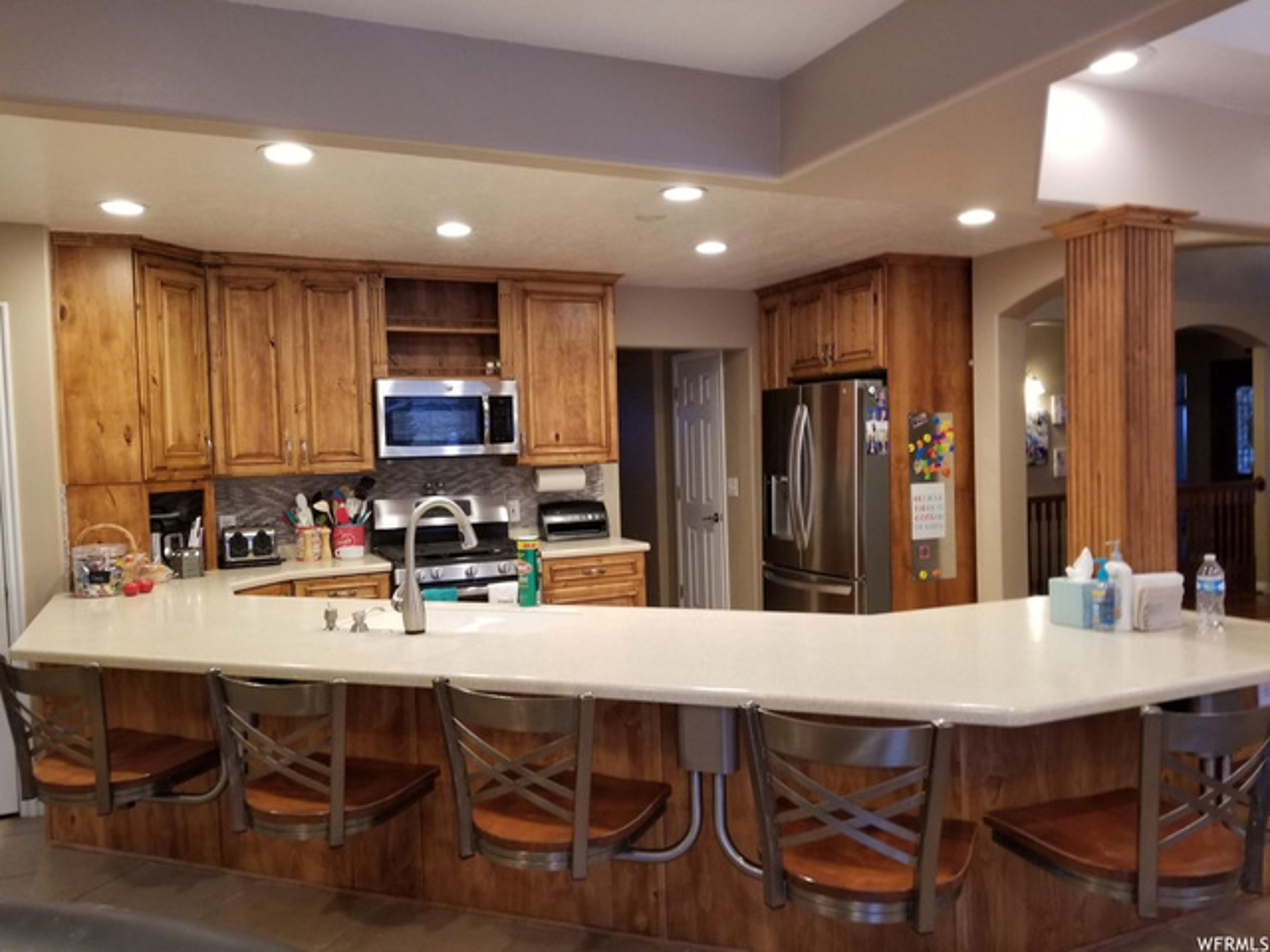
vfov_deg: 53.1
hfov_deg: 67.3
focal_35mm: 26
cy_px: 476
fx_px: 954
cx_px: 635
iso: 160
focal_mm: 4.3
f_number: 1.7
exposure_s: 1/60
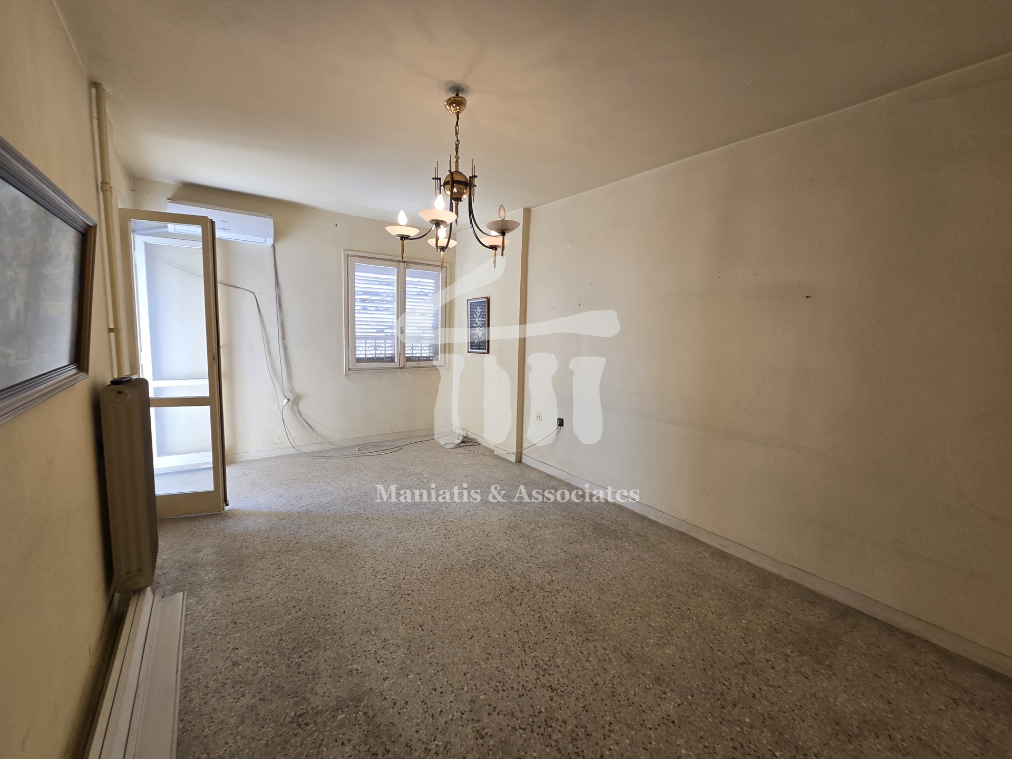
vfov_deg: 89.9
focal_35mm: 13
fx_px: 380
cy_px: 380
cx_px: 506
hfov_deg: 106.2
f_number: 2.2
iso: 64
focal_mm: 2.2
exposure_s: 1/50
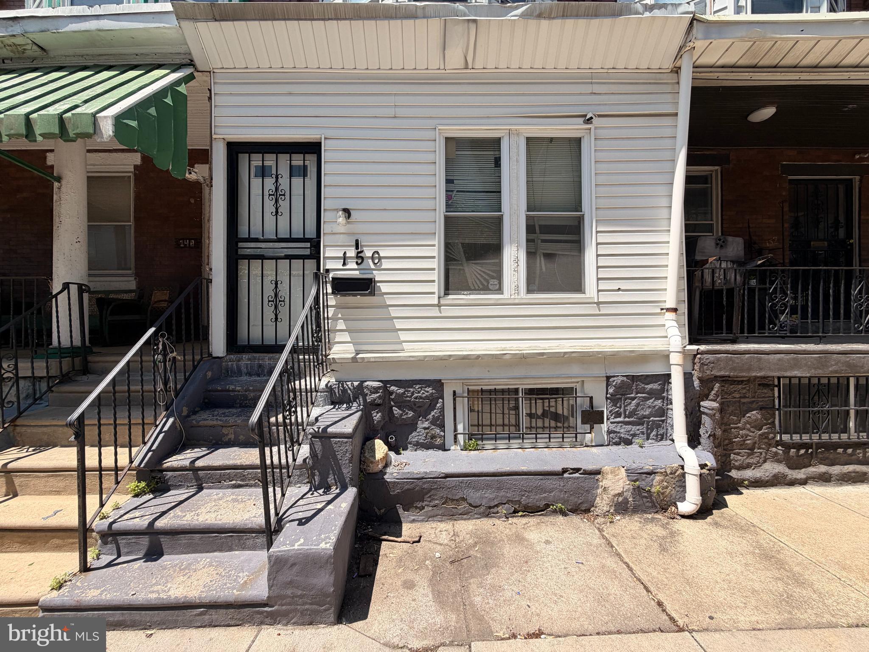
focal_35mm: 14
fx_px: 351
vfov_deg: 85.7
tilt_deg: -0.3
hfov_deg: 102.1
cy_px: 326
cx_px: 434
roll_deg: +0.3
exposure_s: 1/770
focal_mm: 2.22
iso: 25
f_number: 2.2
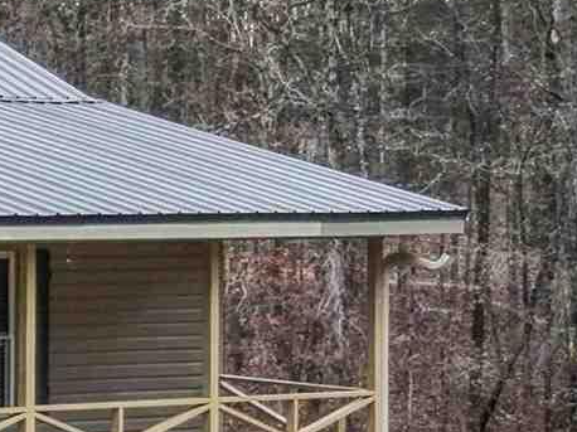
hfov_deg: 10.3
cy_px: 525
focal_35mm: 161
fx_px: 2682
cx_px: -901
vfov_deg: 9.1
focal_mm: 8.7
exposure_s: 1/1250
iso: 220
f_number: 1.8
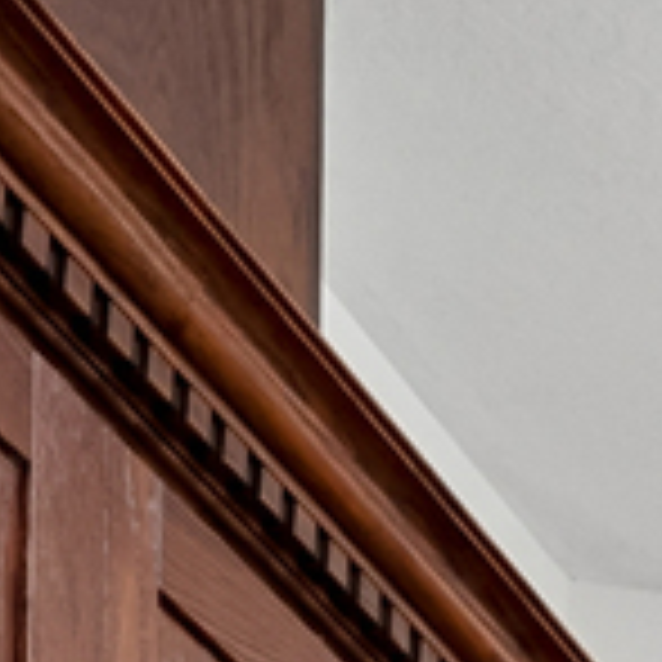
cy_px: 2378
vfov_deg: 8.4
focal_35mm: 150
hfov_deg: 6.4
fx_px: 3245
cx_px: 3274
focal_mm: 16
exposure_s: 1/10
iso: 400
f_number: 8
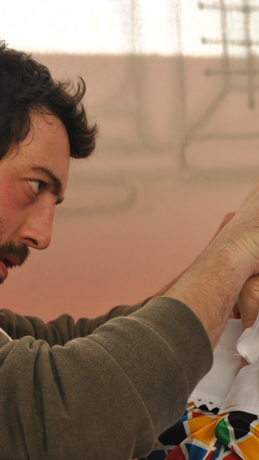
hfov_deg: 11.6
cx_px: 185
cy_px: 230
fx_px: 1270
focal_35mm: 104
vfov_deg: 20.6
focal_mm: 44
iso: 100
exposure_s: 1/125
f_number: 5.6
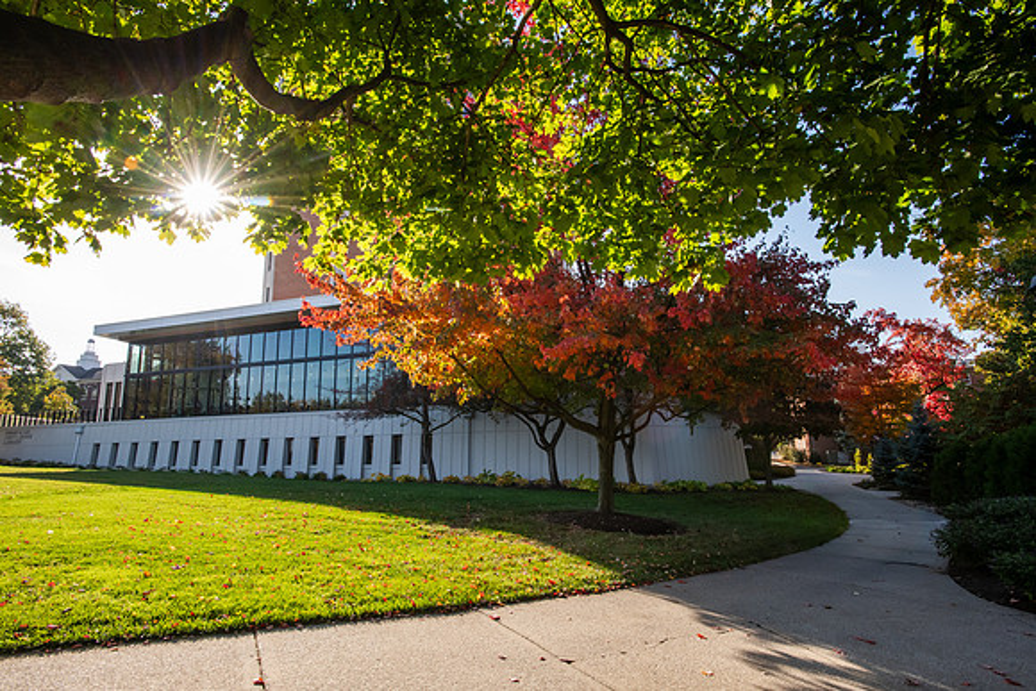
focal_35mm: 20
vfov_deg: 62.0
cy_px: 346
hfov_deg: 84.0
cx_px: 518
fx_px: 576
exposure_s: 1/125
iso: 800
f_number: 18
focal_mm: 20
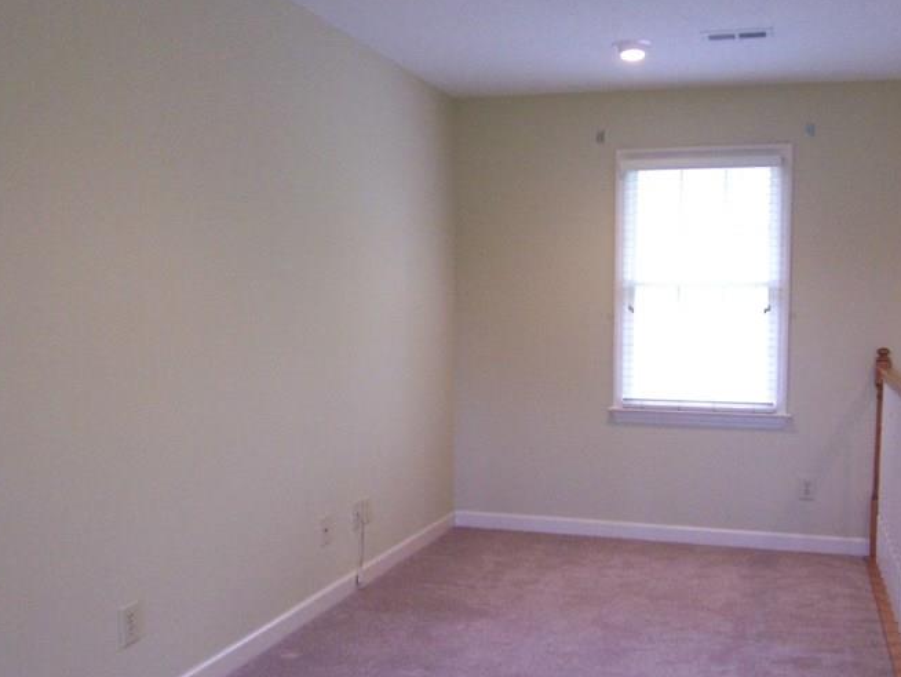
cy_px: 368
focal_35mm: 36
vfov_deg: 39.6
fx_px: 937
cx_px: 557
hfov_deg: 50.9
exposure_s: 1/30
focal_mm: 3.8
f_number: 2.8
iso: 160
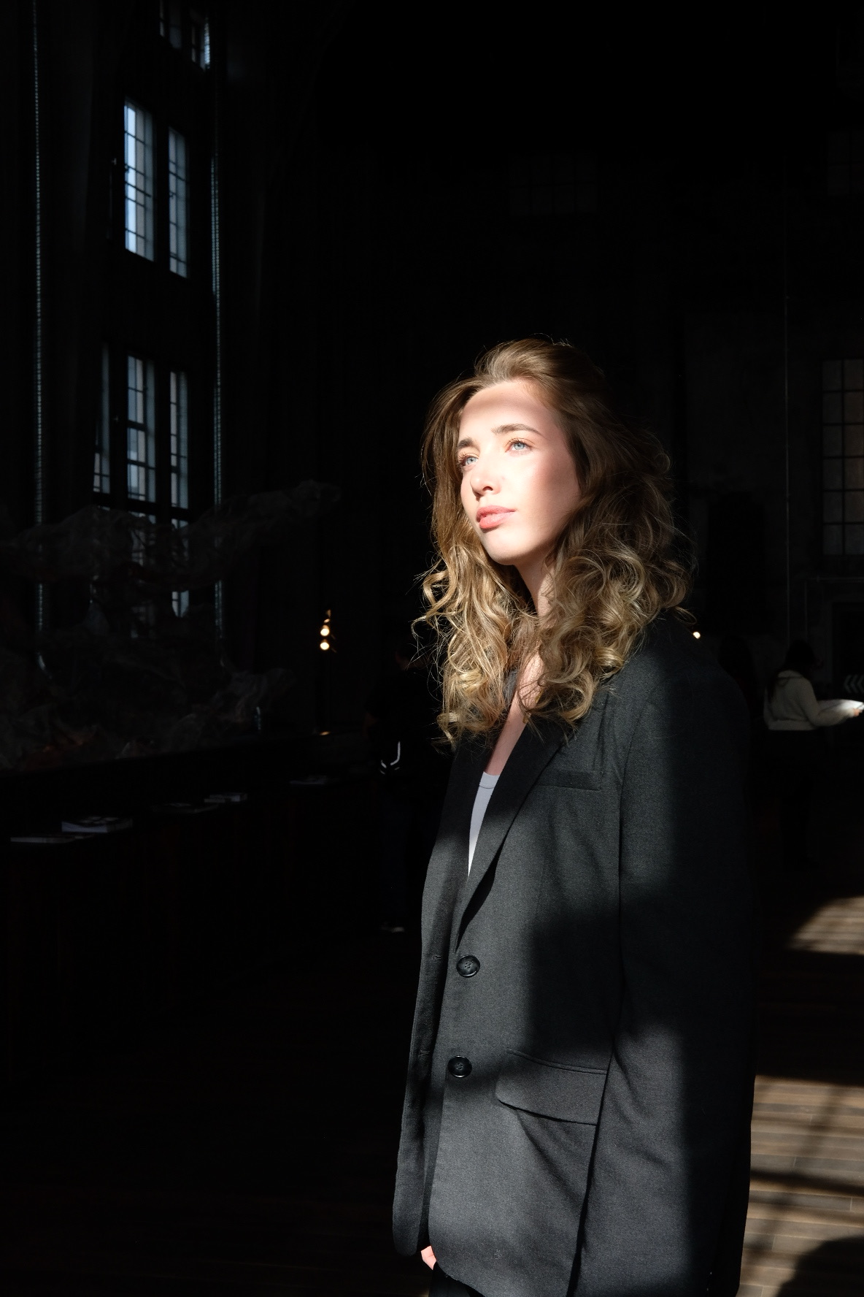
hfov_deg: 25.5
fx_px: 1908
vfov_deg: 37.5
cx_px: 432
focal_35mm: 53
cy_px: 648
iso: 800
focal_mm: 35
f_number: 10
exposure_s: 1/250
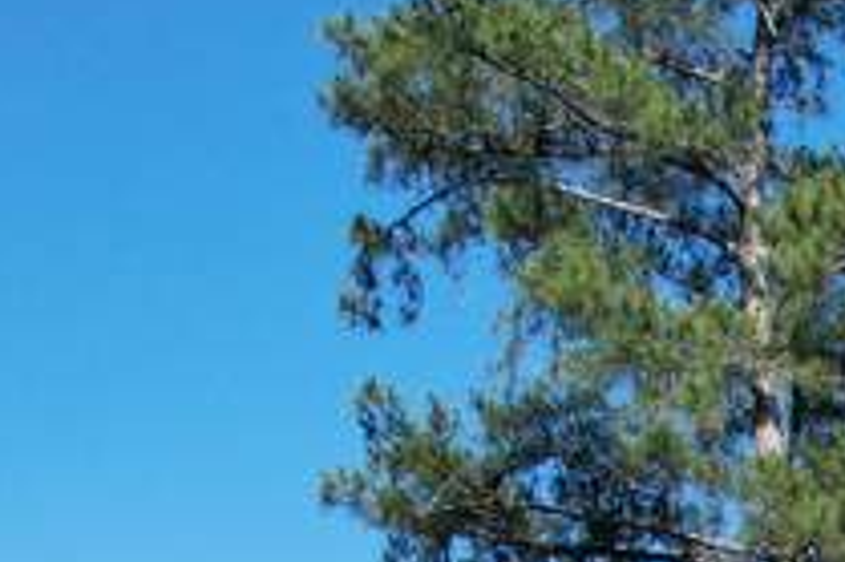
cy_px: 1547
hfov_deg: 13.9
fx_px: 3166
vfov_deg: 8.8
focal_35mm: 135
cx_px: 1403
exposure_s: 1/1250
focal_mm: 8.38
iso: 100
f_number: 2.8
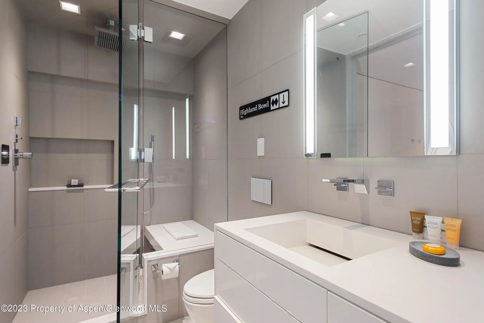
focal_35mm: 19
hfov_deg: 86.9
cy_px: 162
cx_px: 242
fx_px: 255
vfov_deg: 64.6
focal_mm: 19
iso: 500
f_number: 7.1
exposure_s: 1/13
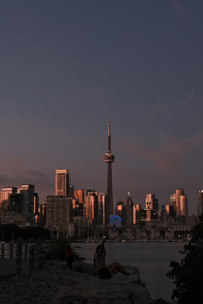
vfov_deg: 54.4
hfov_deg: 37.9
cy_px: 152
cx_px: 102
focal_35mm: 35
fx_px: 296
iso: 2000
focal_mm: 23
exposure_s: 1/100
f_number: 5
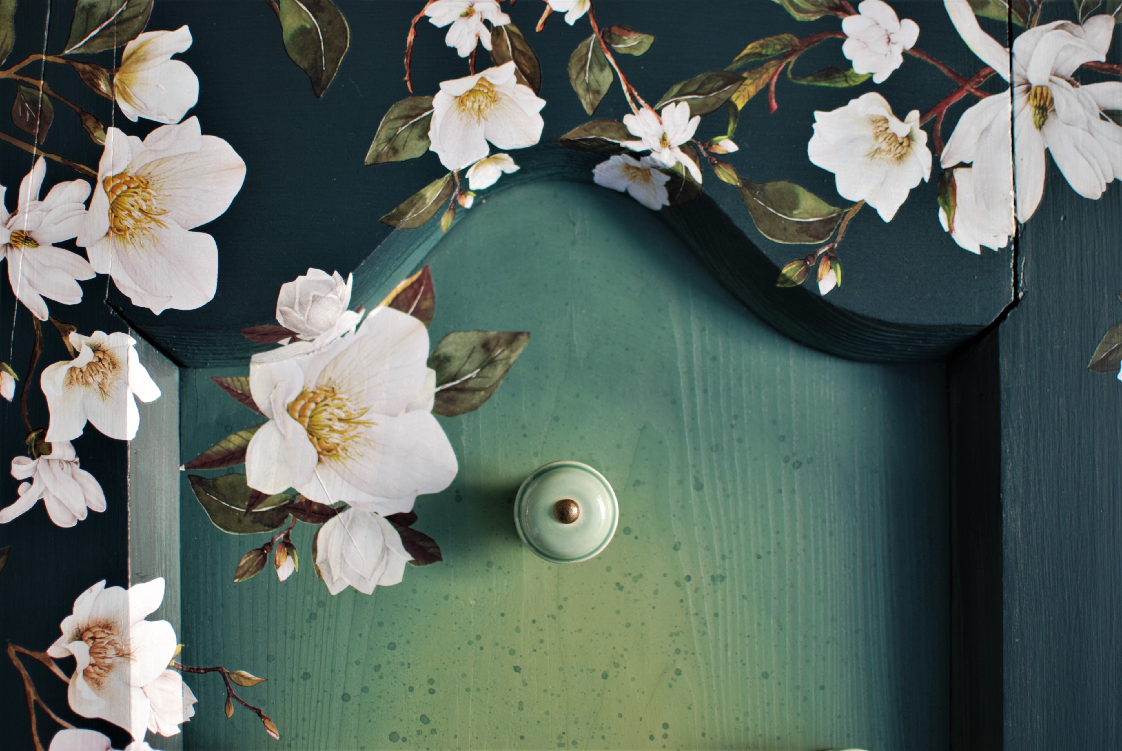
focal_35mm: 52
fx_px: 1638
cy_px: 376
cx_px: 561
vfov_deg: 25.8
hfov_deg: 37.8
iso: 100
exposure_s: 1/20
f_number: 2
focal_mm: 35
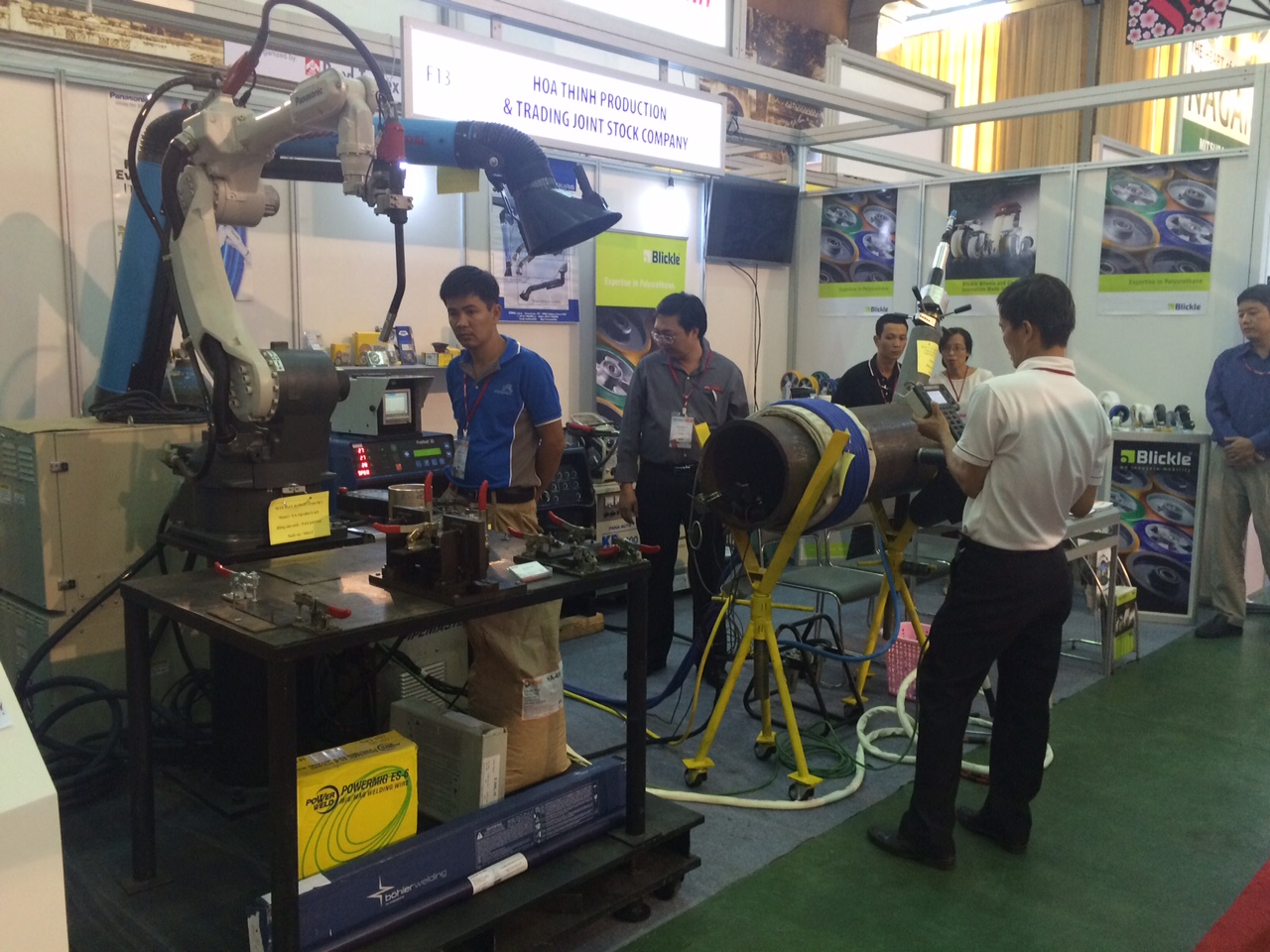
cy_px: 476
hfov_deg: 61.7
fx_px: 1064
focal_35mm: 29
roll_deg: -0.3
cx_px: 635
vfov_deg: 48.2
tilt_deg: -8.6
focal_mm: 4.15
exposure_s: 1/30
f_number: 2.2
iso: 160
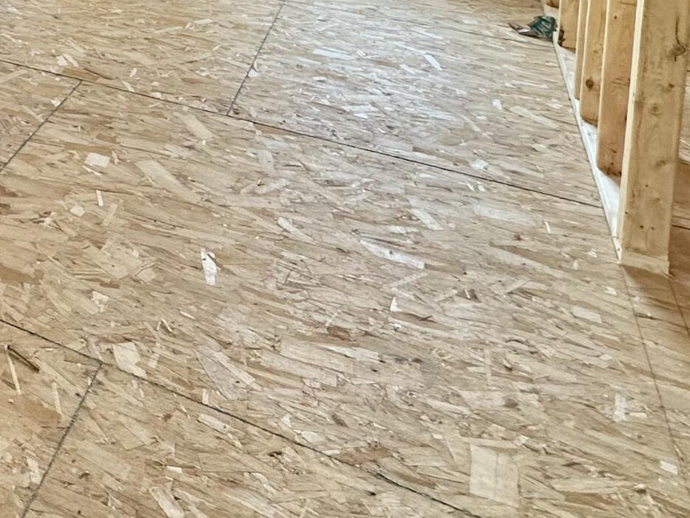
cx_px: -87
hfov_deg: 35.4
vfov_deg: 25.5
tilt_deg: -5.0
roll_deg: +0.1
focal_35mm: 45
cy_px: -226
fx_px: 897
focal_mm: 2.22
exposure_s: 1/99
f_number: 2.2
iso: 100
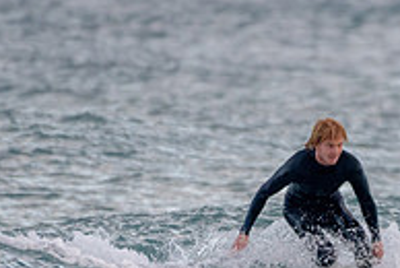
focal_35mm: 1825
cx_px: 423
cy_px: 225
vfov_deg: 0.8
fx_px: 20308
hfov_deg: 1.1
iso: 800
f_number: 5.6
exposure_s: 1/1250
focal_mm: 500
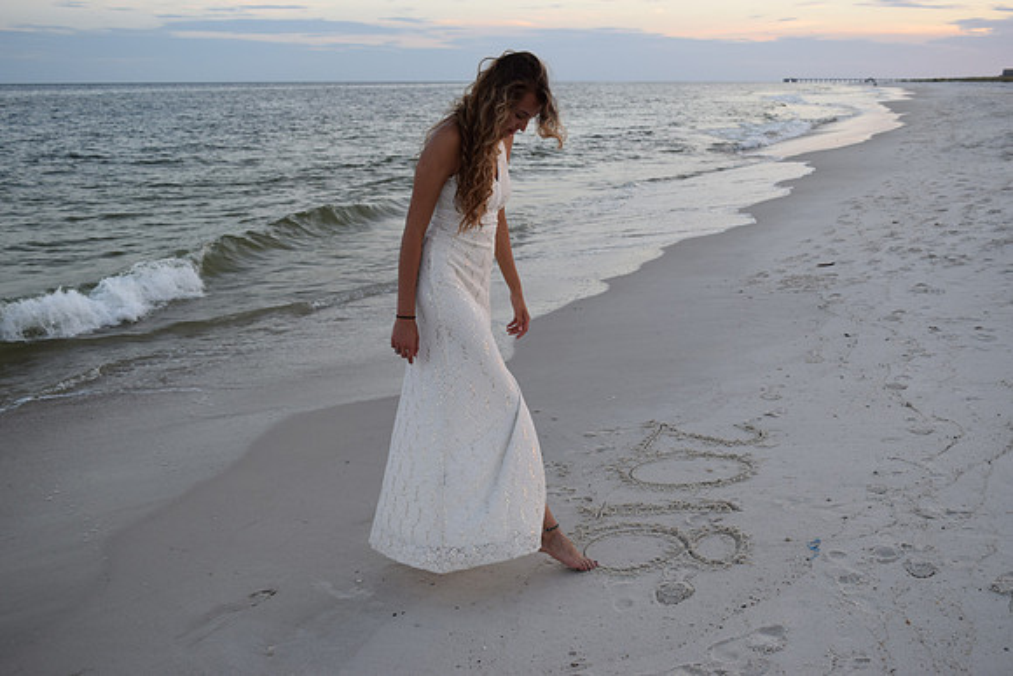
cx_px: 506
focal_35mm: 33
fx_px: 929
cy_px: 338
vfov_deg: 40.0
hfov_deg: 57.2
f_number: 5
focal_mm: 22
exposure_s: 1/100
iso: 400
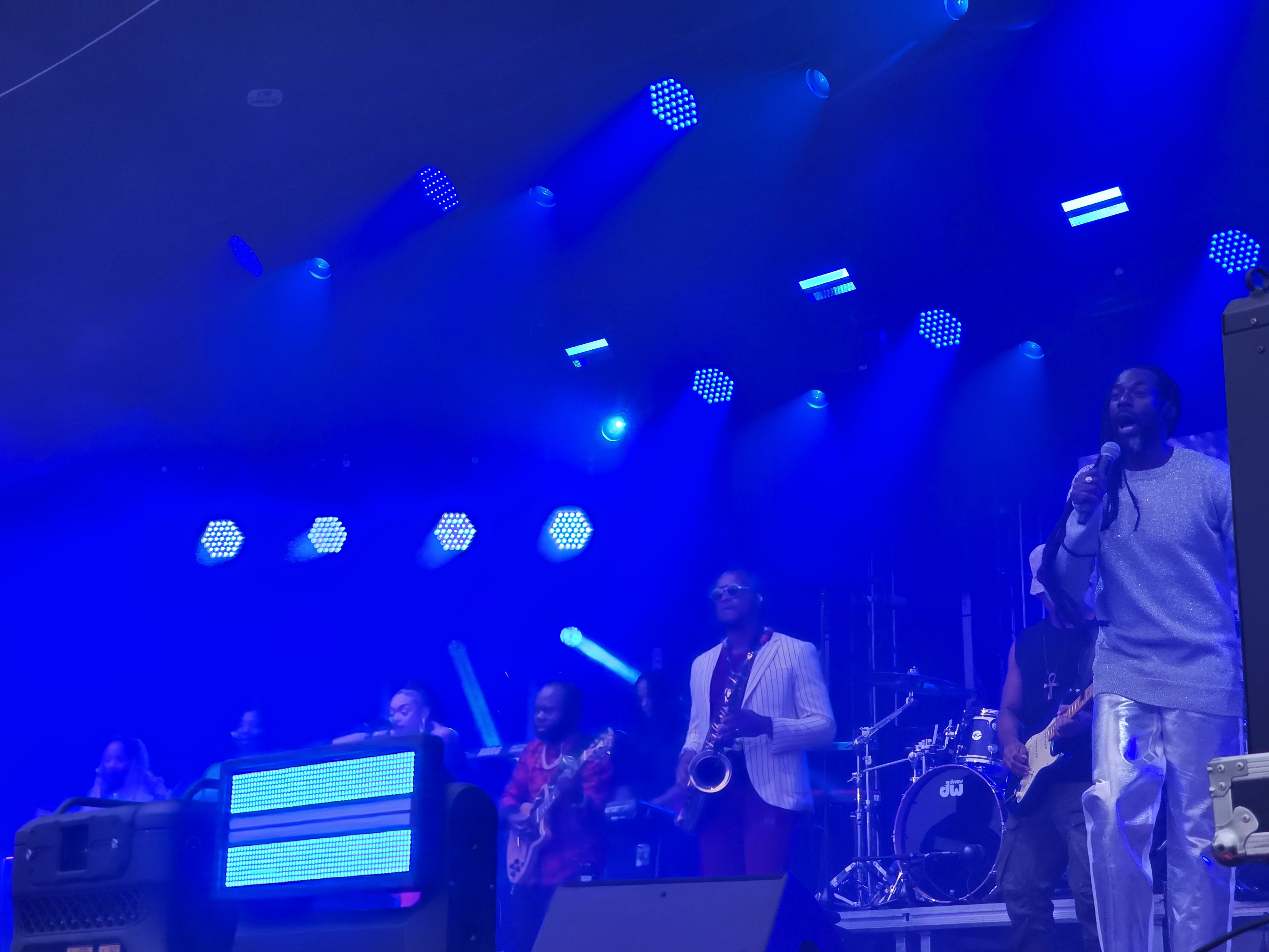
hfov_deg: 28.2
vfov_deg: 21.3
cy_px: 476
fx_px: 2529
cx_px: 634
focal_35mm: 69
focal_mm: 7.9
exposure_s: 1/224
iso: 50
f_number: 2.4
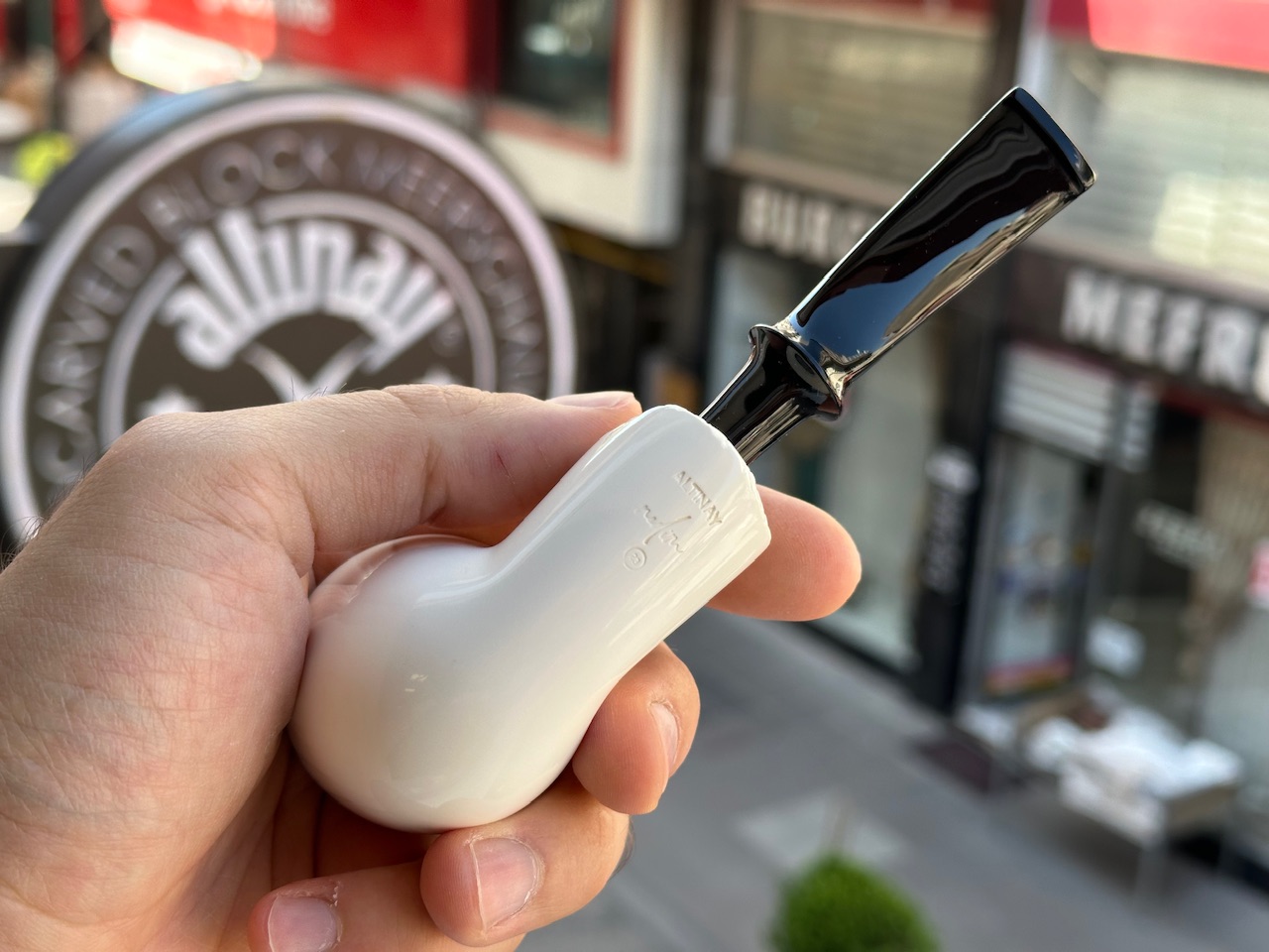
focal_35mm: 48
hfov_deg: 39.7
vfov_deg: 30.3
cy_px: 476
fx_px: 1760
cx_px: 634
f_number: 1.78
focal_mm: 6.86
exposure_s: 1/430
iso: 64
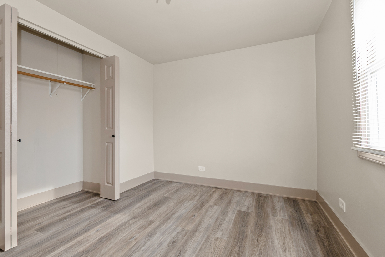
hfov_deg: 100.4
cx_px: 192
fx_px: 161
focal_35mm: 15
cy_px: 128
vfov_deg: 77.4
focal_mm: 10
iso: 320
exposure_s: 1/13
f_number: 7.1
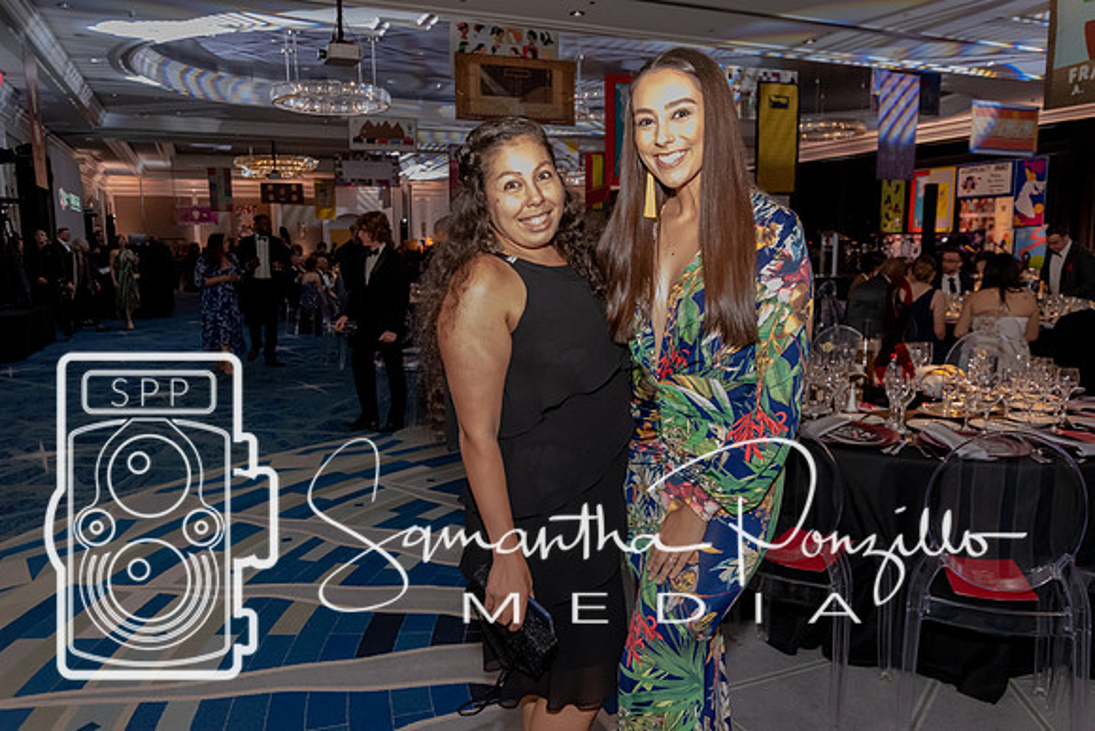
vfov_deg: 48.0
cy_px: 366
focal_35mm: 27
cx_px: 548
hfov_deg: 67.4
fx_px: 821
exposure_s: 1/60
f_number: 3.5
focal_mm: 18
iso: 5000
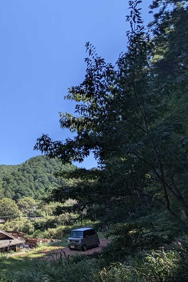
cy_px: 148
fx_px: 172
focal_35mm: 22
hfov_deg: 43.5
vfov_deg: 78.5
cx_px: -21
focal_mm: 2.02
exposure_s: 1/2342
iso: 53
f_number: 1.7
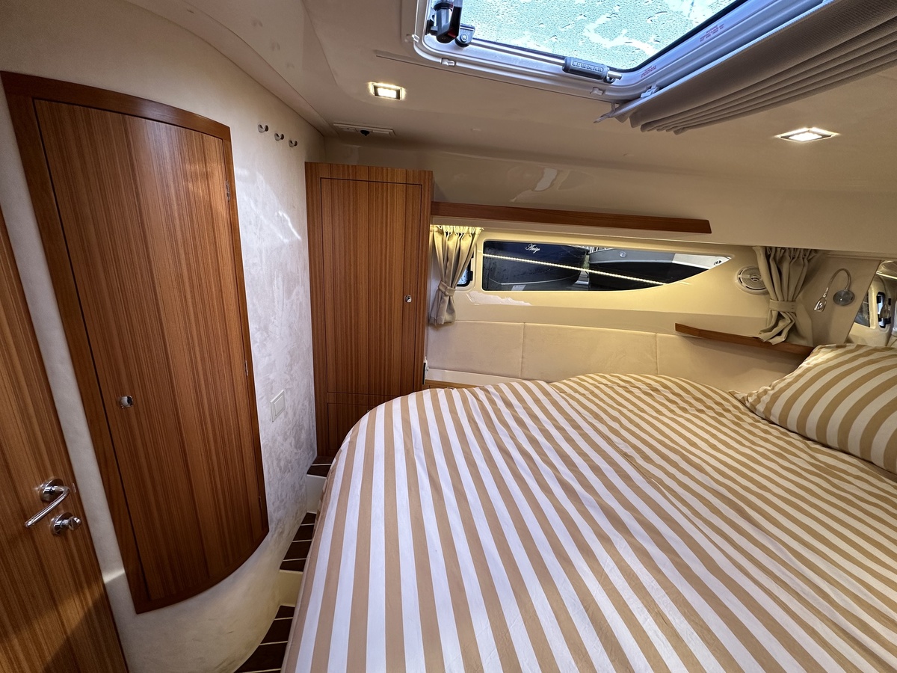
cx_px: 448
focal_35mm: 14
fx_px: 363
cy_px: 336
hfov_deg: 102.1
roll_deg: -4.2
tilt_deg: -17.2
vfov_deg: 85.7
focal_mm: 2.22
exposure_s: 1/99
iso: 125
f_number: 2.2
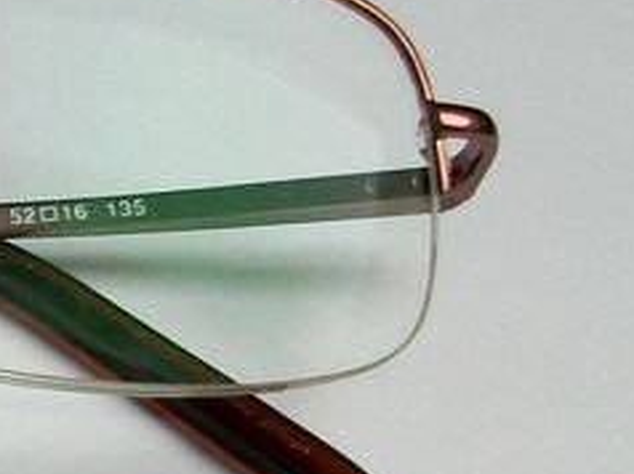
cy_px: 234
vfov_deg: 10.4
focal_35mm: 143
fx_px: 2616
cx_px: -533
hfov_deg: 12.5
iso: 120
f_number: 2.8
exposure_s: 1/60
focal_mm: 5.7
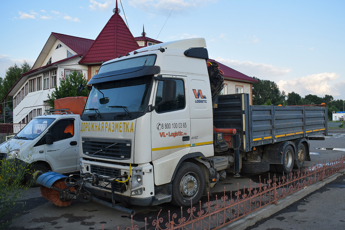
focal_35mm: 30
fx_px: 287
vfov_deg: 43.6
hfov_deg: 61.9
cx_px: 172
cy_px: 115
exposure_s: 1/640
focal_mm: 20
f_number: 6.3
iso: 800
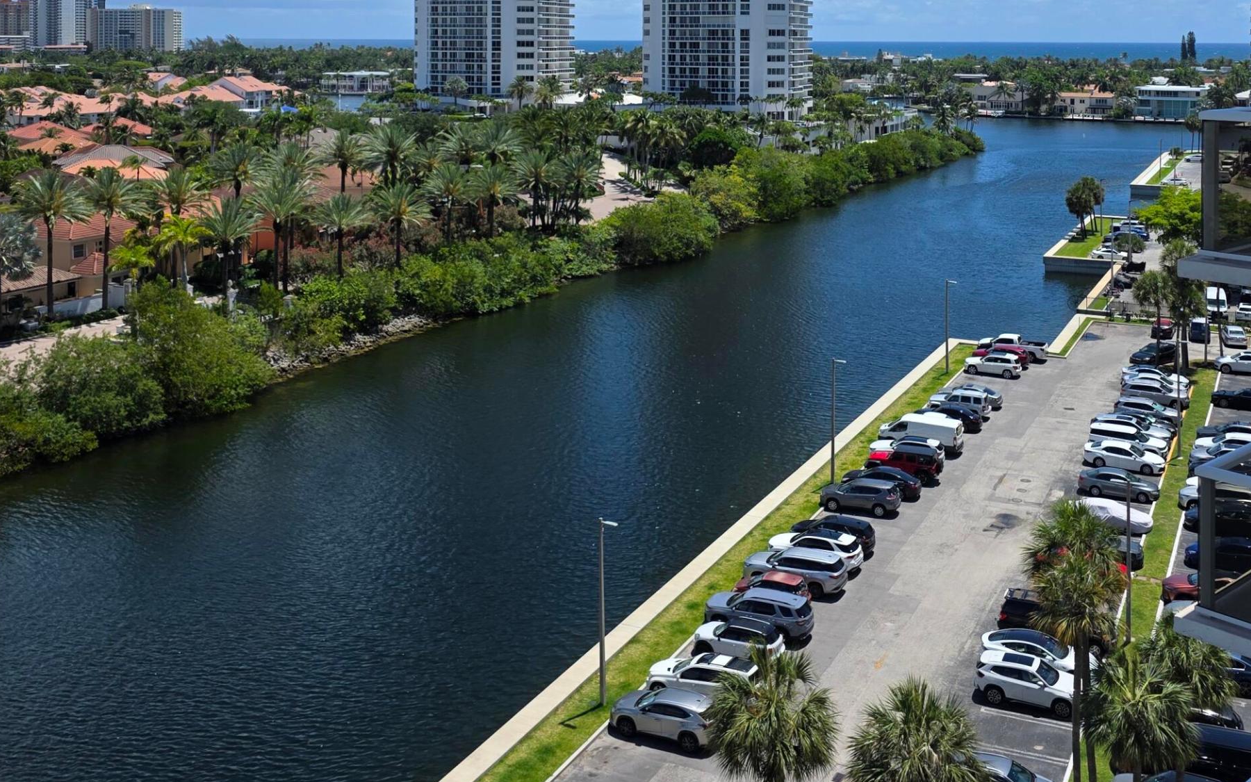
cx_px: 672
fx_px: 1330
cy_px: 83
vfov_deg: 31.3
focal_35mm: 39
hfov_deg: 50.3
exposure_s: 1/7333
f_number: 1.7
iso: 80
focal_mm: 6.3
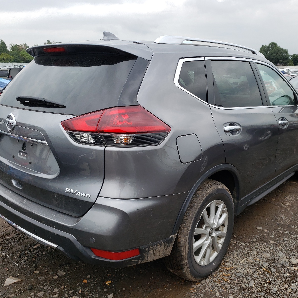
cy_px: 148
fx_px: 302
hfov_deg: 52.5
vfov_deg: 52.5
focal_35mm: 31
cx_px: 156
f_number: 1.5
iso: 50
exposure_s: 1/714
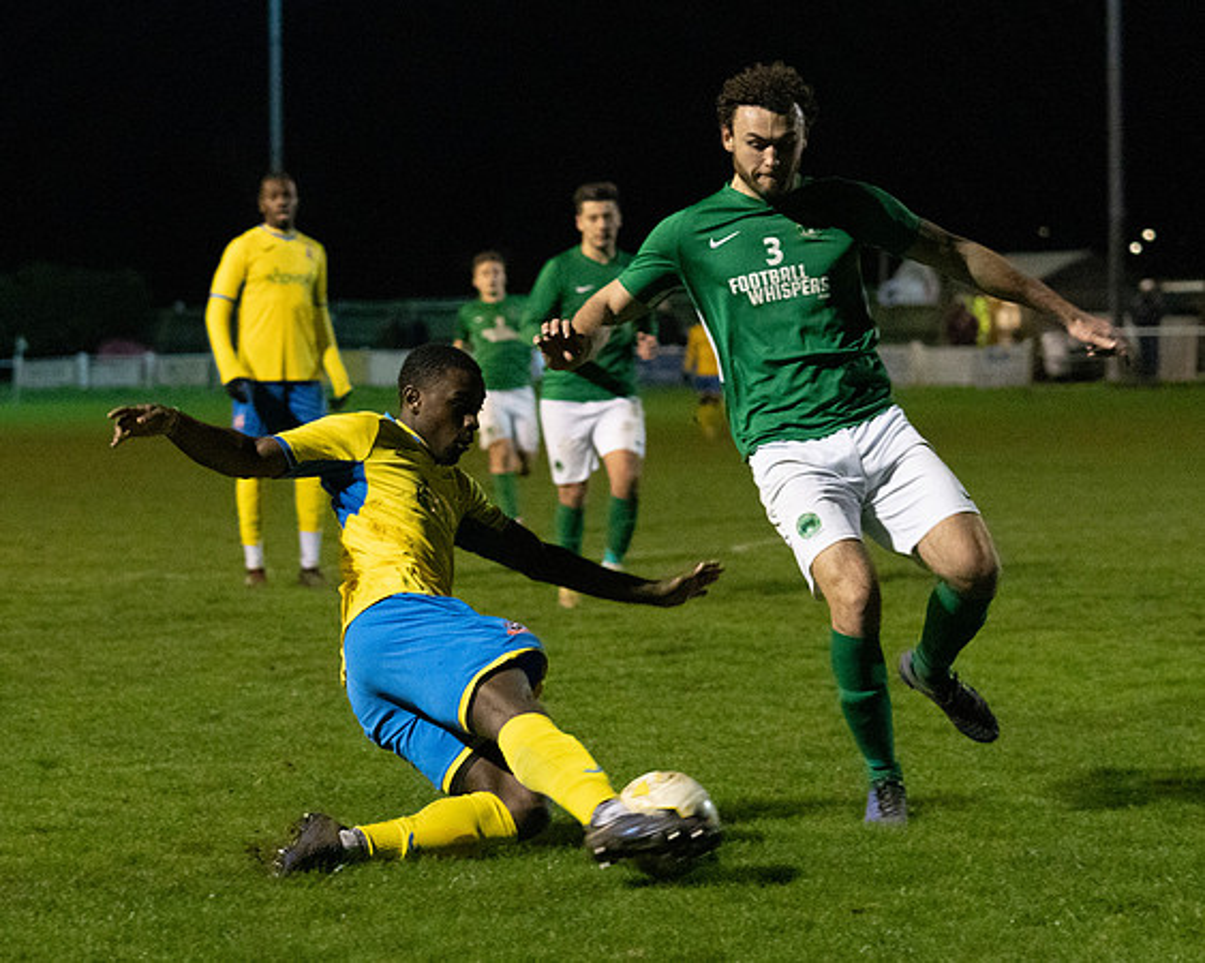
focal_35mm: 133
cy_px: 478
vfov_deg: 11.6
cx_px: 405
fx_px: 4731
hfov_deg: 14.5
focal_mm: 70
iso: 5000
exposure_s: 1/640
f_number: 2.8
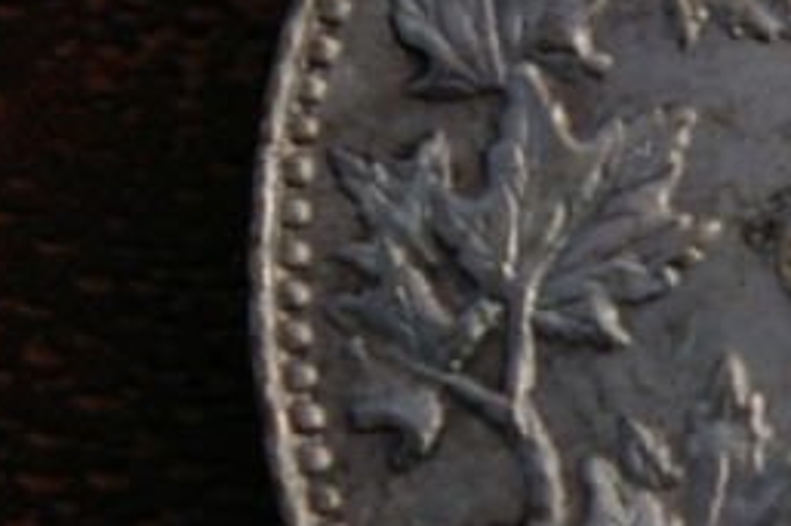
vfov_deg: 5.2
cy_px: 300
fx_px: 5774
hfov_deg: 7.7
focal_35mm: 263
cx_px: 1151
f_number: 9
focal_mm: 45
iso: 200
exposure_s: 1/800
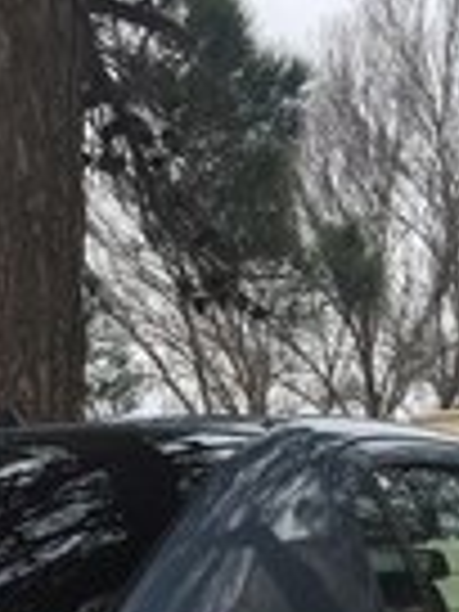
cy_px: 1076
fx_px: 1874
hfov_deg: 14.0
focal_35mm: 106
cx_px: 207
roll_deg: -0.8
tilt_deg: -7.5
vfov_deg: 16.0
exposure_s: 1/100
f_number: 2.2
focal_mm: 4.15
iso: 32
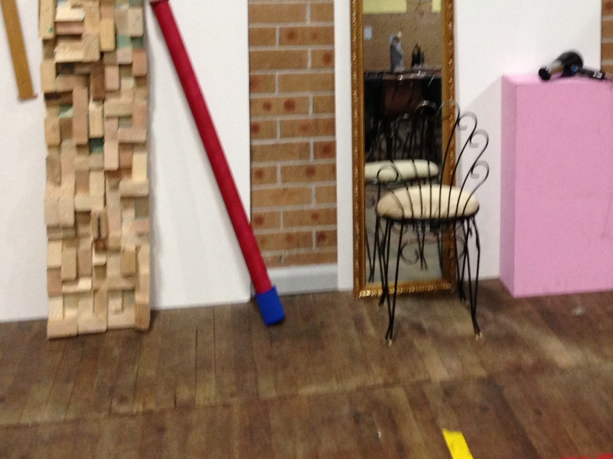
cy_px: 50
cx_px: 477
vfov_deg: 22.4
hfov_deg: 29.7
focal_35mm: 64
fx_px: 1133
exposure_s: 1/20
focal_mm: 4.13
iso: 200
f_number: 2.4
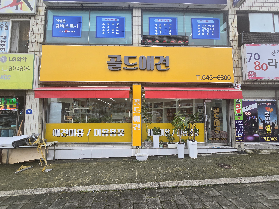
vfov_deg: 89.9
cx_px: 140
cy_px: 104
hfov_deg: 106.2
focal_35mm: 13
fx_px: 105
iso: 50
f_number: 2.2
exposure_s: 1/444
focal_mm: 2.2
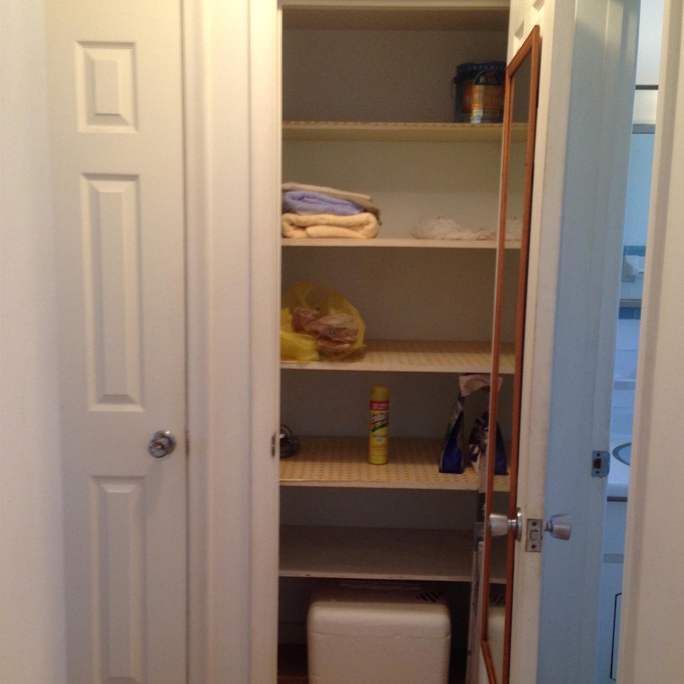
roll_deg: +0.2
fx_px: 872
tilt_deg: -6.0
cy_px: 364
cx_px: 342
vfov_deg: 42.8
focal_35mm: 39
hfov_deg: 42.8
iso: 125
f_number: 2.4
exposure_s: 1/20
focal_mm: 4.12
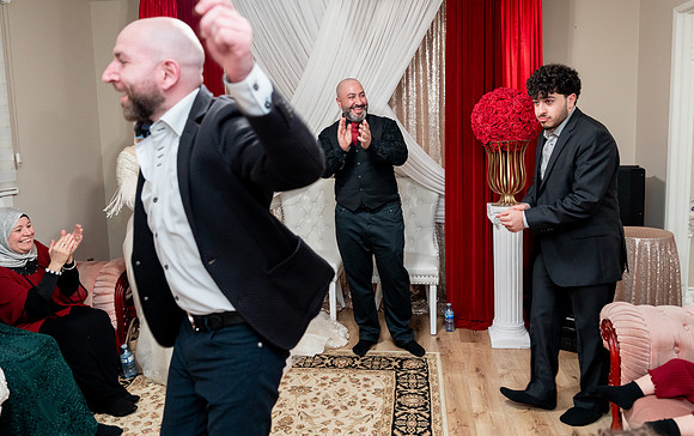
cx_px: 377
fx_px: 502
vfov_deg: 46.7
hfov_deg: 69.1
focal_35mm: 27
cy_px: 184
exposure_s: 1/160
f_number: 2.8
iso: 1600
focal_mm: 24
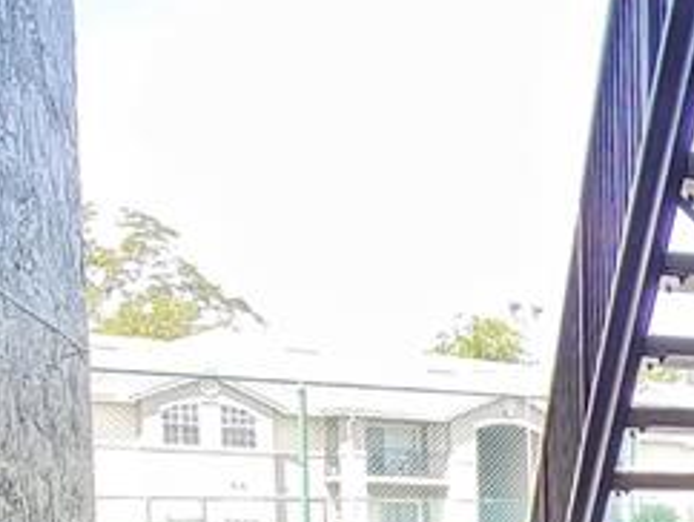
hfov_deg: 22.6
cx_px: 1207
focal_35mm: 55
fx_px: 1104
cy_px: 611
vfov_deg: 24.4
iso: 50
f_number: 2.2
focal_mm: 2.2
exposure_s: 1/180
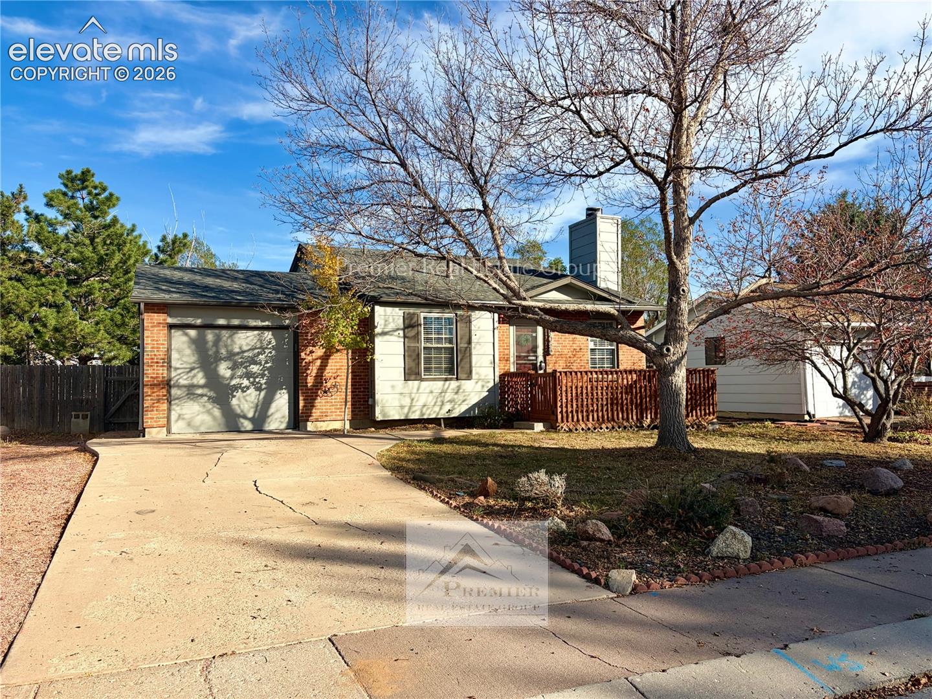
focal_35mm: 26
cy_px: 350
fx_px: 700
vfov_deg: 53.1
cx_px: 466
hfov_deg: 67.3
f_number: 1.6
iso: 50
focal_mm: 5.96
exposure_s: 1/3279
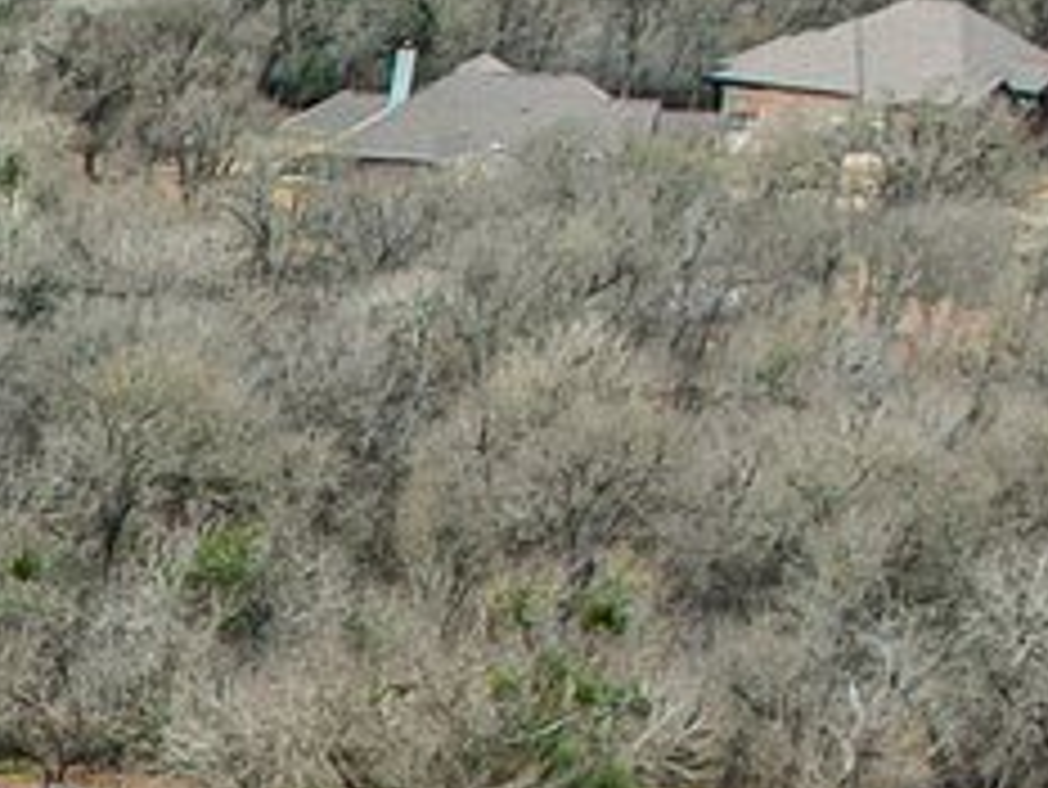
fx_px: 5634
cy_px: 2479
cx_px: -1961
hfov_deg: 8.9
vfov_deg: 7.0
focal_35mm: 186
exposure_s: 1/320
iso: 100
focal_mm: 8.4
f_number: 2.8
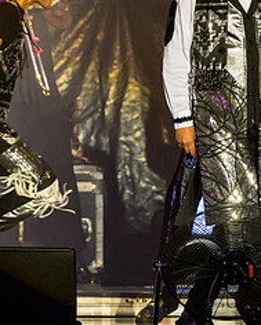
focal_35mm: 1140
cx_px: 209
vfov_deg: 1.7
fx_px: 11000
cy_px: 11
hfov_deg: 1.4
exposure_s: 1/400
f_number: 6.3
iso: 3200
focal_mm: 290
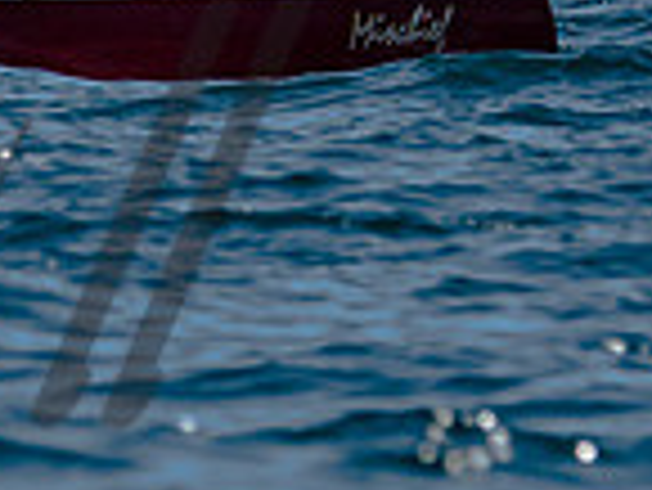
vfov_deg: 0.9
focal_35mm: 1736
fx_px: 32725
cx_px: 60
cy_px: -77
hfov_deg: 1.1
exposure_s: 1/2000
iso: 200
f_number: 5.6
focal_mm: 250
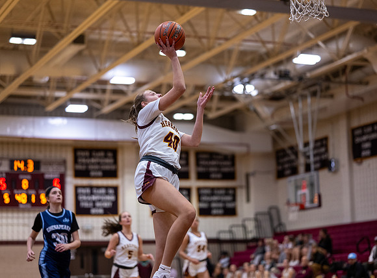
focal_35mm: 91
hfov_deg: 21.6
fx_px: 986
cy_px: 139
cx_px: 188
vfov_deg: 16.1
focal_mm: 85
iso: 2000
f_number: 1.8
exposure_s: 1/1250
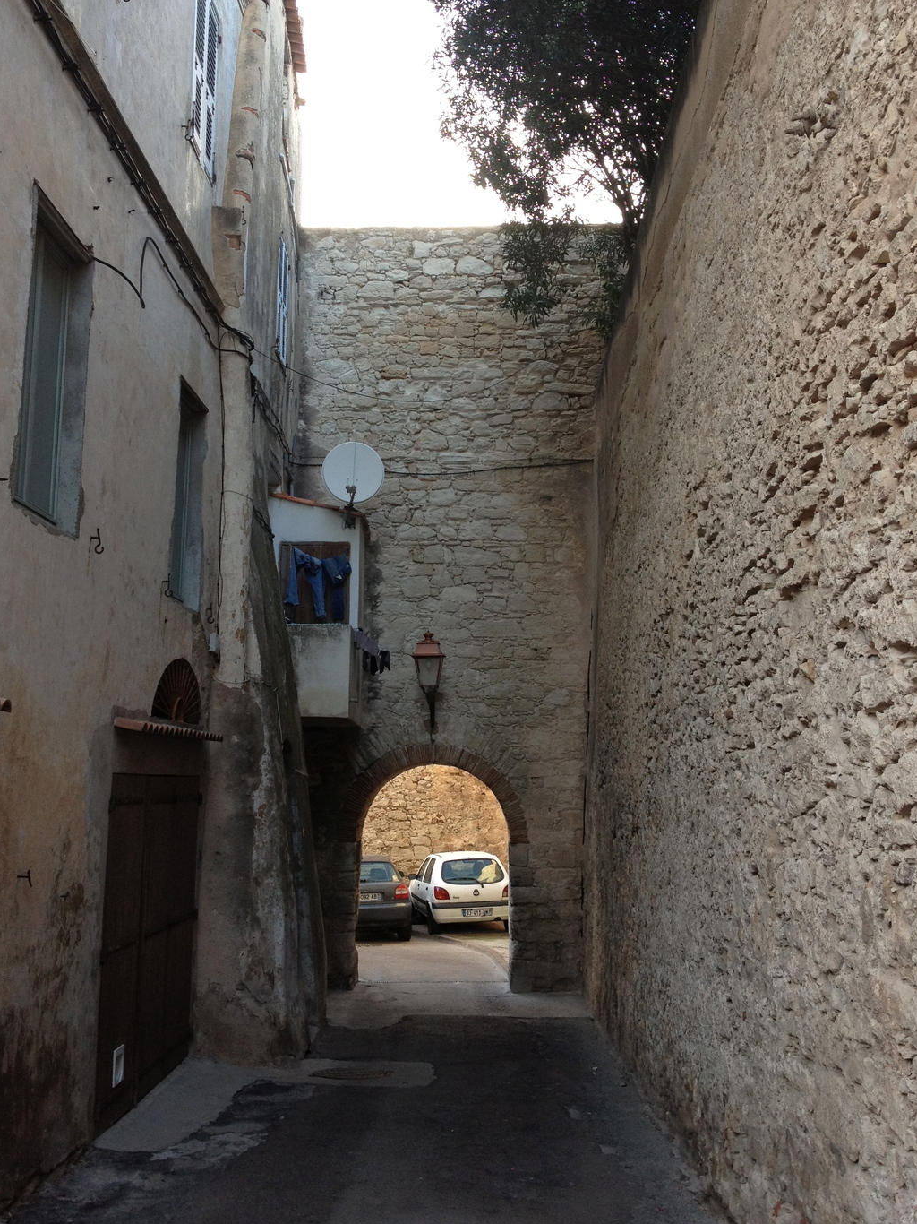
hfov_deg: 35.1
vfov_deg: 45.6
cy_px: 522
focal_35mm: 41
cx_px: 433
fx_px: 1449
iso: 64
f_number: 2.4
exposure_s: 1/120
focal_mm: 4.28
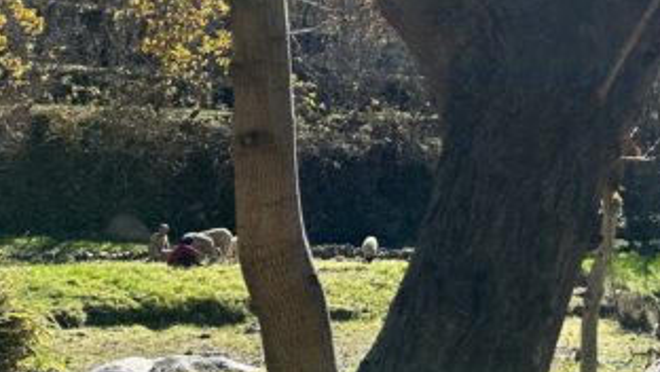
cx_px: 844
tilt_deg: +12.7
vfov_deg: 16.7
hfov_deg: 26.8
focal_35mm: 67
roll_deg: -0.9
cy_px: -152
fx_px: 1173
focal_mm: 6.86
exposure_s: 1/2882
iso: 80
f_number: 1.78
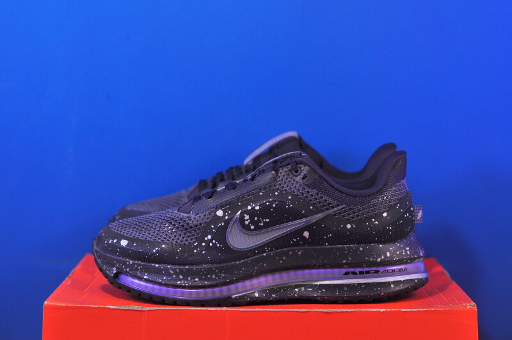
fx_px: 1065
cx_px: 256
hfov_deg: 27.0
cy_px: 170
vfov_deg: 18.1
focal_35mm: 75
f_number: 2.8
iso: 250
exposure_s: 1/320
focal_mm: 50
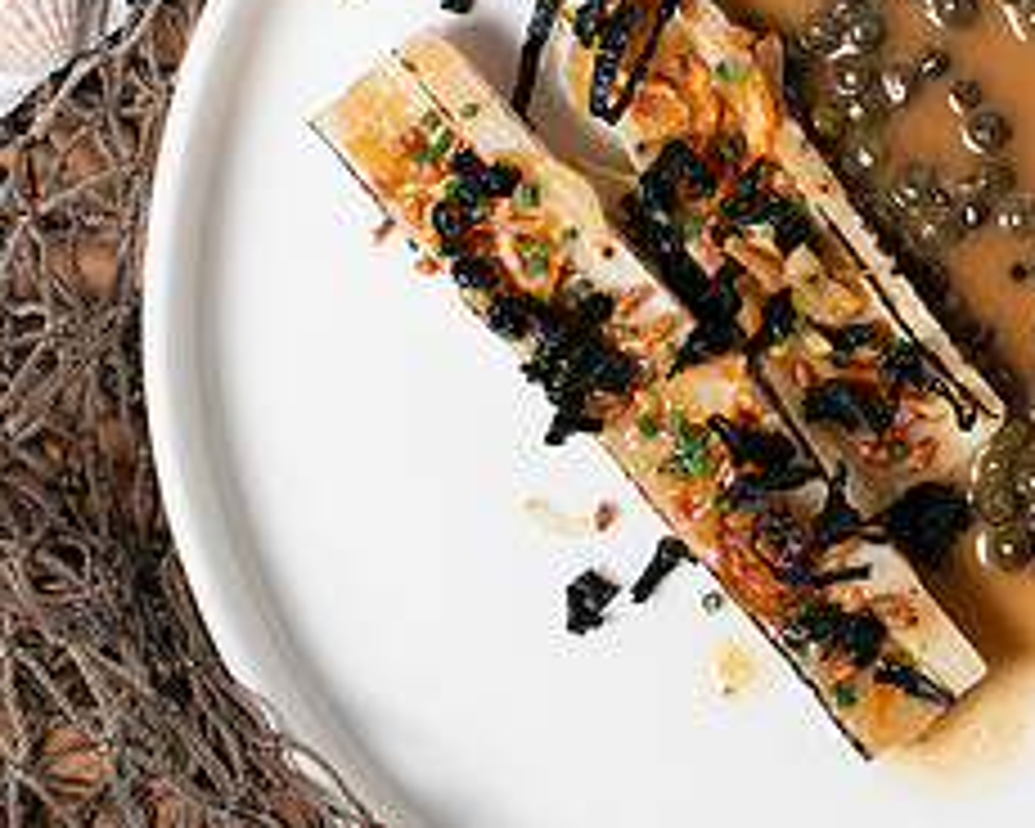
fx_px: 5024
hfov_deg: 11.6
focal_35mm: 164
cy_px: 359
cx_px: 1018
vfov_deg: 9.4
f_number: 8
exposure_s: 1/200
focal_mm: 50
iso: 200
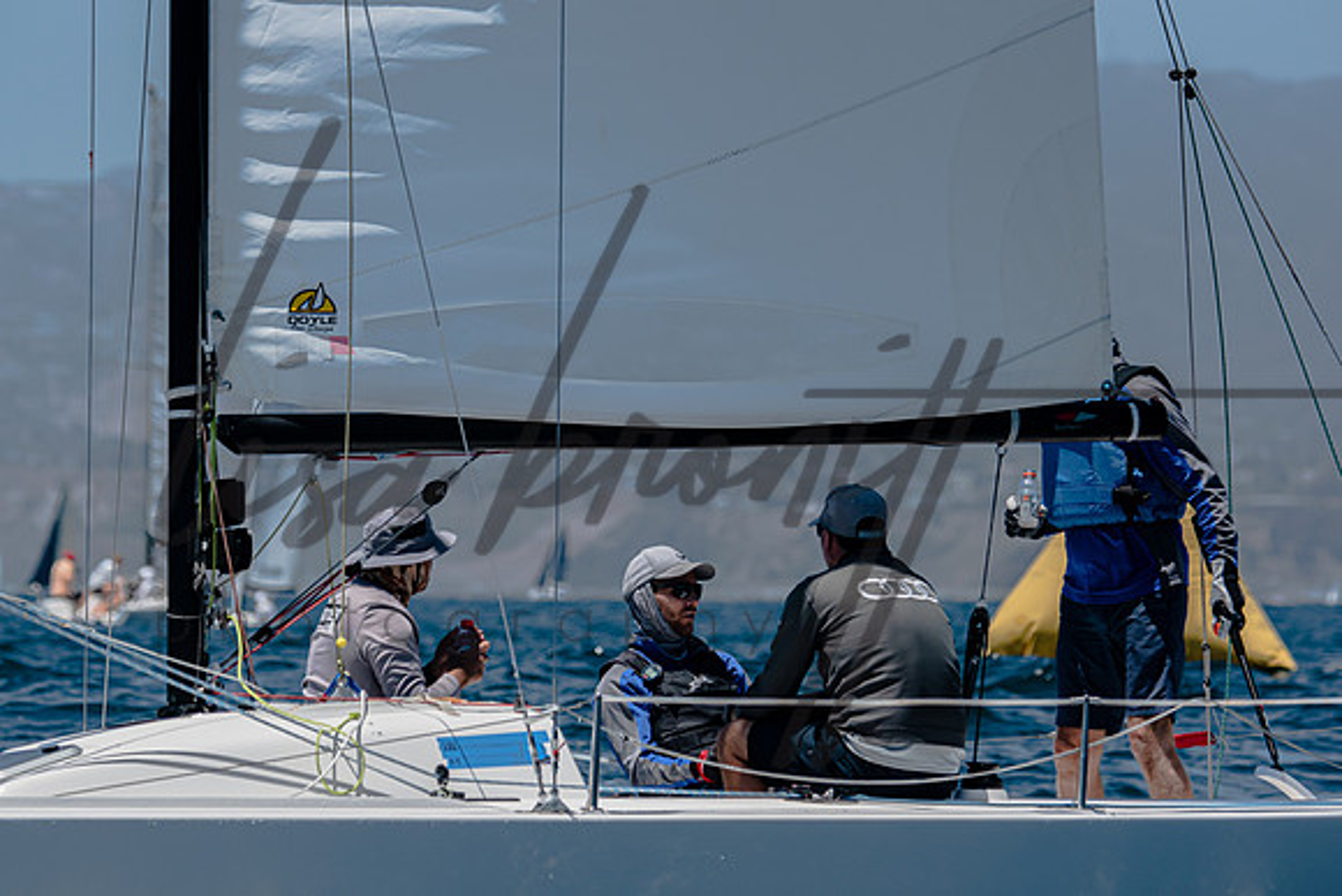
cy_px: 449
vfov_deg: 3.8
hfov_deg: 5.7
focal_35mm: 363
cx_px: 652
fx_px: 13517
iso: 200
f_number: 5.3
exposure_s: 1/2000
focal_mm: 230
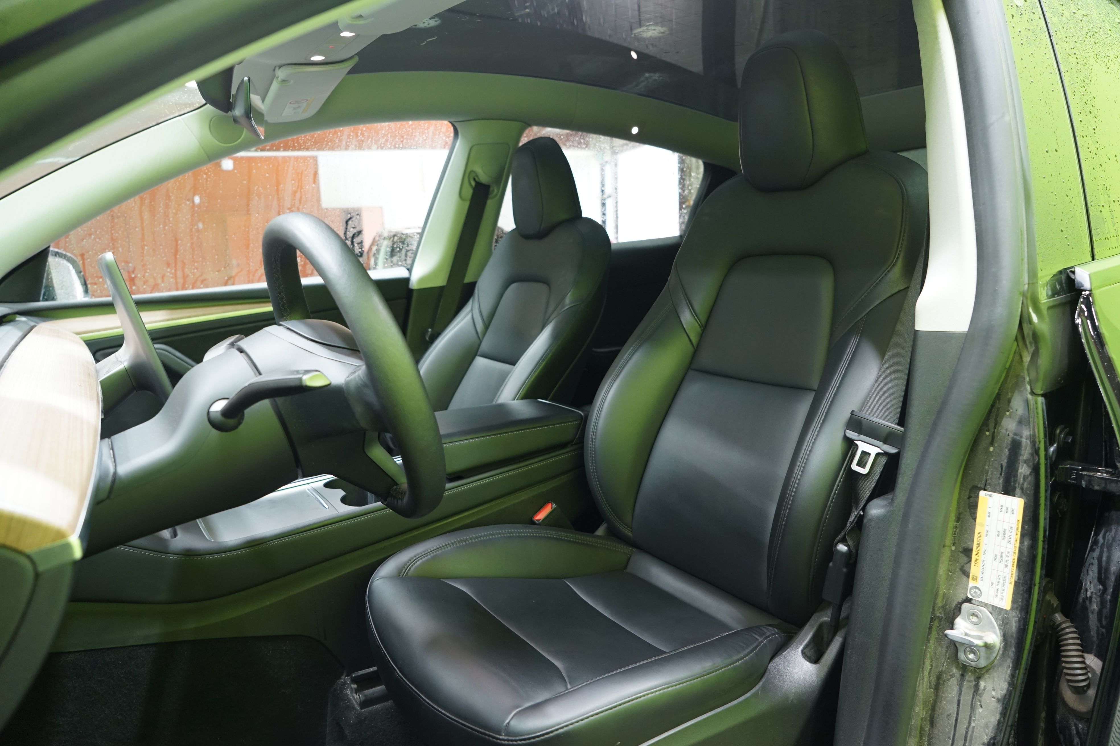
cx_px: 560
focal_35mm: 24
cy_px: 373
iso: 1250
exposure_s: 1/20
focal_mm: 24
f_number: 4.5
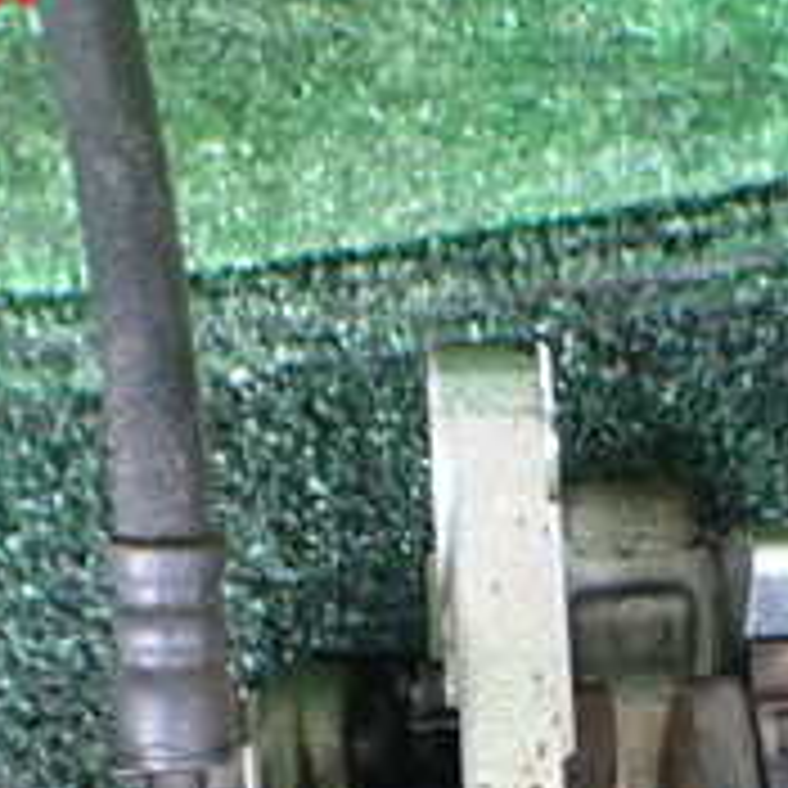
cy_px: 932
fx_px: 2344
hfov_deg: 19.0
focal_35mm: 91
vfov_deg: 18.2
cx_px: 567
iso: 800
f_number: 2.3
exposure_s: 1/50
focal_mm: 5.4
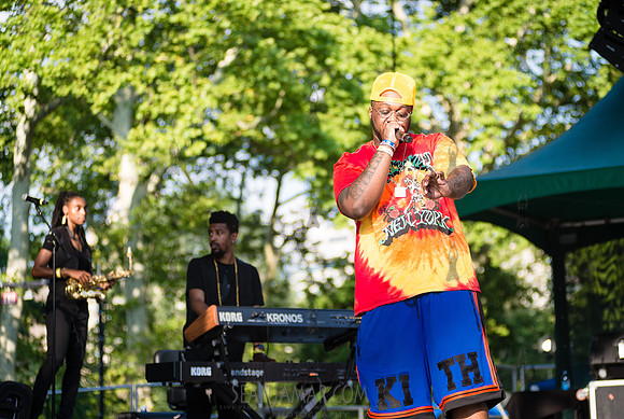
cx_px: 328
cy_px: 219
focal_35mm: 84
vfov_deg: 16.3
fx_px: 1457
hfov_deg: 24.2
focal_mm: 80
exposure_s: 1/1000
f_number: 2.8
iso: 200
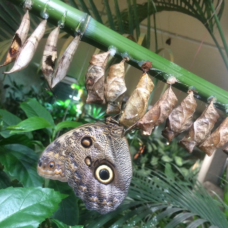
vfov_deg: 46.4
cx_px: 114
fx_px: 261
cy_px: 155
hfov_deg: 47.2
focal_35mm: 35
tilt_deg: -5.5
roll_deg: -19.5
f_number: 2.2
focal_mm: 4.15
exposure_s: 1/33
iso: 50
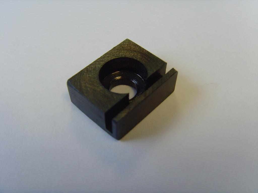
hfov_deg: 47.9
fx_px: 291
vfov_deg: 36.8
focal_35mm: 39
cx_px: 129
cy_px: 96
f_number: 3.5
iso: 100
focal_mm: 6.6
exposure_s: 1/45
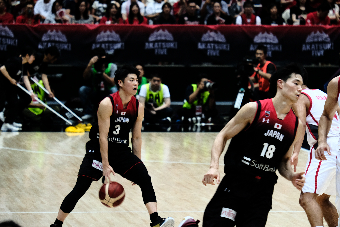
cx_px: 170
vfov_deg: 4.6
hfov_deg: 6.9
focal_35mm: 300
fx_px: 2833
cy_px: 114
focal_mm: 200
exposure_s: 1/340
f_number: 5.6
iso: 4000
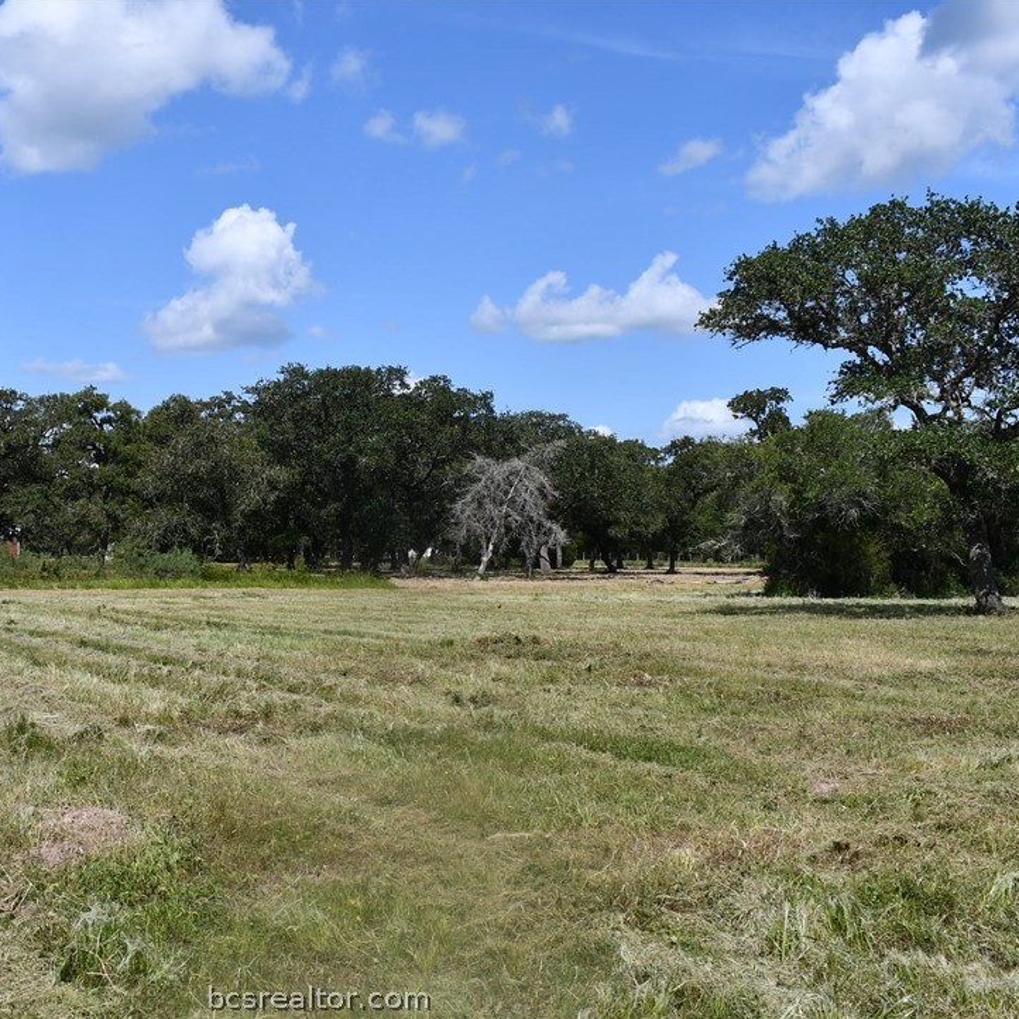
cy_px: 509
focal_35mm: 46
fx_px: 1532
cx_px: 319
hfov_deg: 36.3
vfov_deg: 36.8
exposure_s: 1/400
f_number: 9
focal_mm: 18
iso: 100
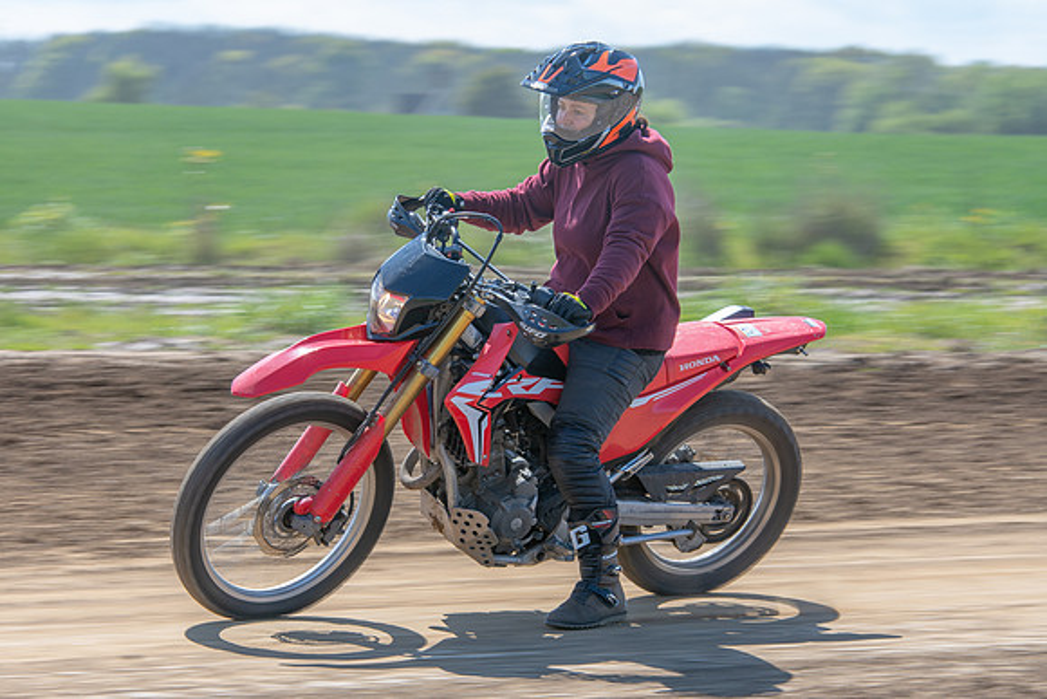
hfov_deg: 10.1
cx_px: 463
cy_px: 366
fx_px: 5941
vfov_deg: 6.7
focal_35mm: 204
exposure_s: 1/160
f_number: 8
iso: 200
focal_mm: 122
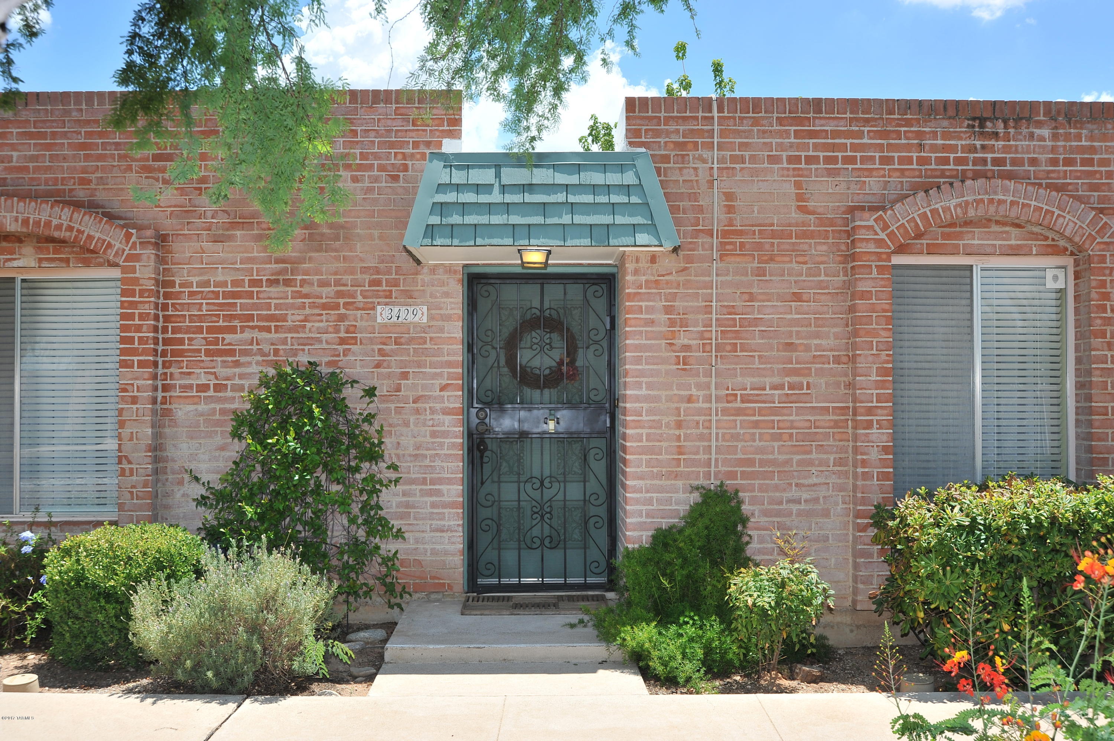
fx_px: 1082
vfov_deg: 37.8
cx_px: 557
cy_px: 370
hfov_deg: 54.5
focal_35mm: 35
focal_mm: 35
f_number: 10
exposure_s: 1/320
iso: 320
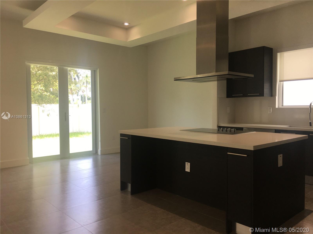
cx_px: 156
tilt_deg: -2.0
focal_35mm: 29
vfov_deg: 48.2
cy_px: 117
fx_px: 262
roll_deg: +0.4
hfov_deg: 61.7
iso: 25
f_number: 2.2
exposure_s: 1/40
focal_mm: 4.15
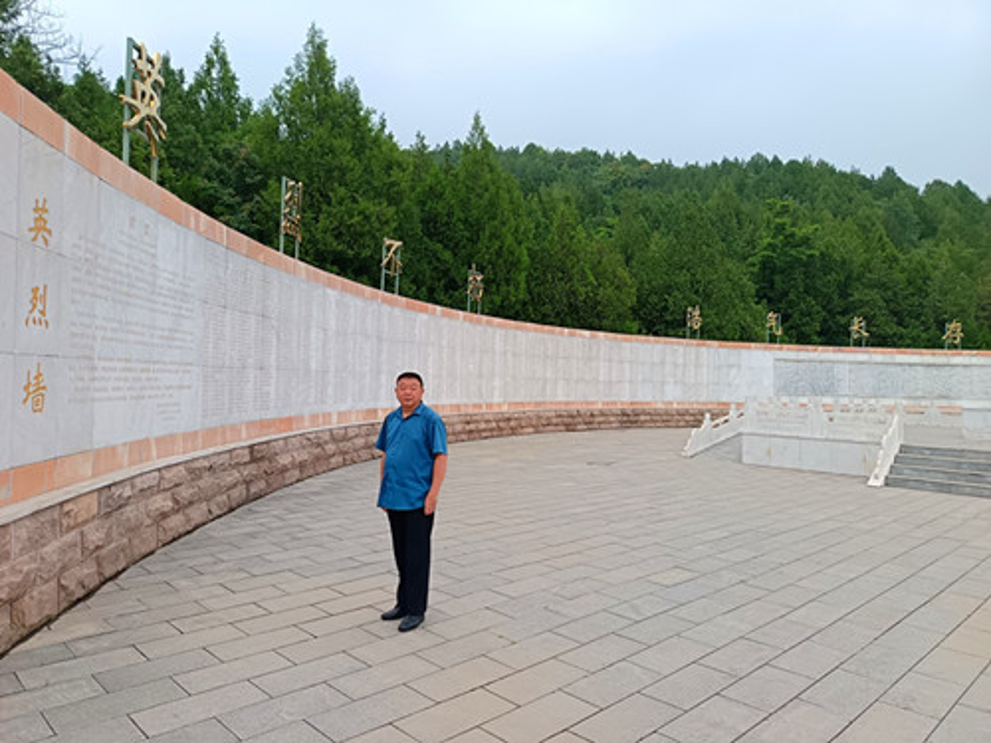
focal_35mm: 24
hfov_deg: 71.6
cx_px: 496
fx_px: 687
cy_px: 372
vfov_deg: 56.8
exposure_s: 1/363
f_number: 1.75
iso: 100
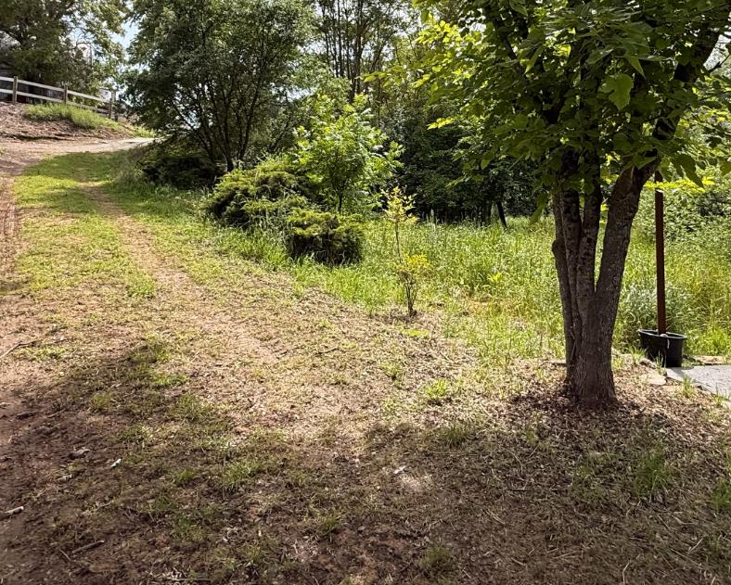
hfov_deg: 65.7
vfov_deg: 52.6
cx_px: 421
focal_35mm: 26
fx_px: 563
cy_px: 150
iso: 64
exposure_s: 1/914
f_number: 2.2
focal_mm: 2.22
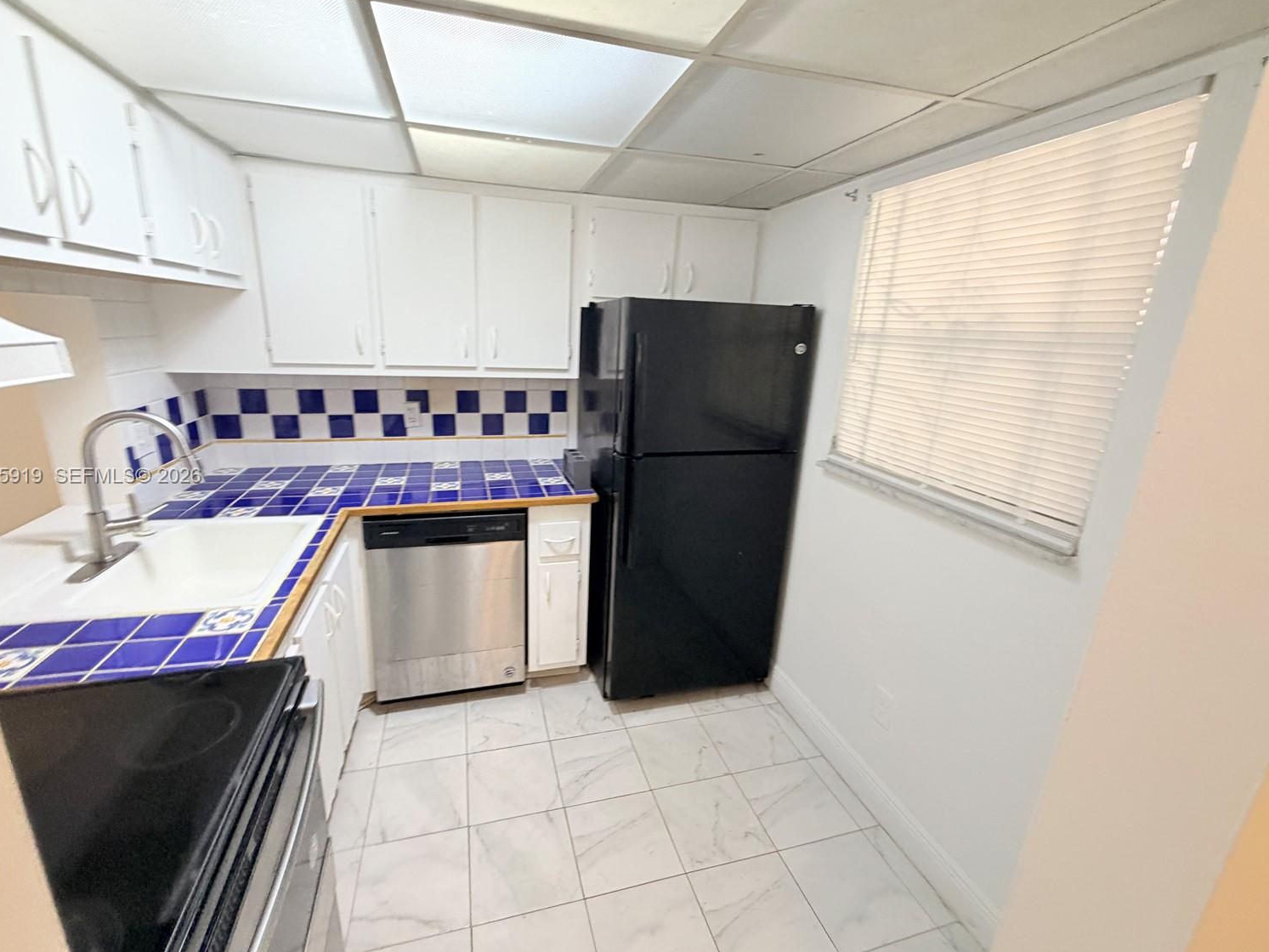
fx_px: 550
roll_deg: -1.1
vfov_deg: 81.8
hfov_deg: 98.1
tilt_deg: -14.4
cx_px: 616
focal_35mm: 15
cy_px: 477
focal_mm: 2.22
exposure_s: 1/60
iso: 200
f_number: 2.2
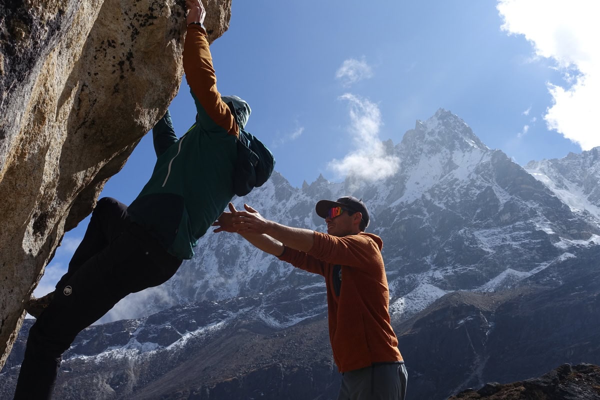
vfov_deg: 35.1
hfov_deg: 50.7
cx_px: 300
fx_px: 633
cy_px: 200
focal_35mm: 38
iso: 125
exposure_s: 1/800
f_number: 5.6
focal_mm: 13.9
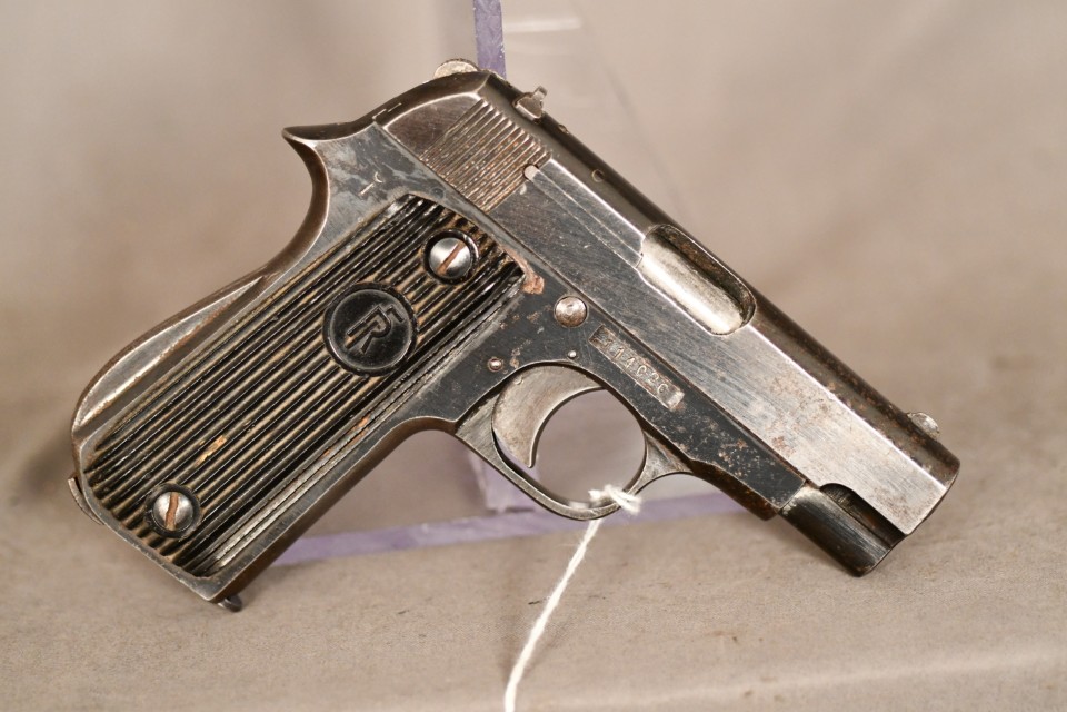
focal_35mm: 90
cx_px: 534
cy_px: 356
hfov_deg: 22.6
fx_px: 2667
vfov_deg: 15.2
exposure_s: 1/250
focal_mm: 60
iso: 3200
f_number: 3.2
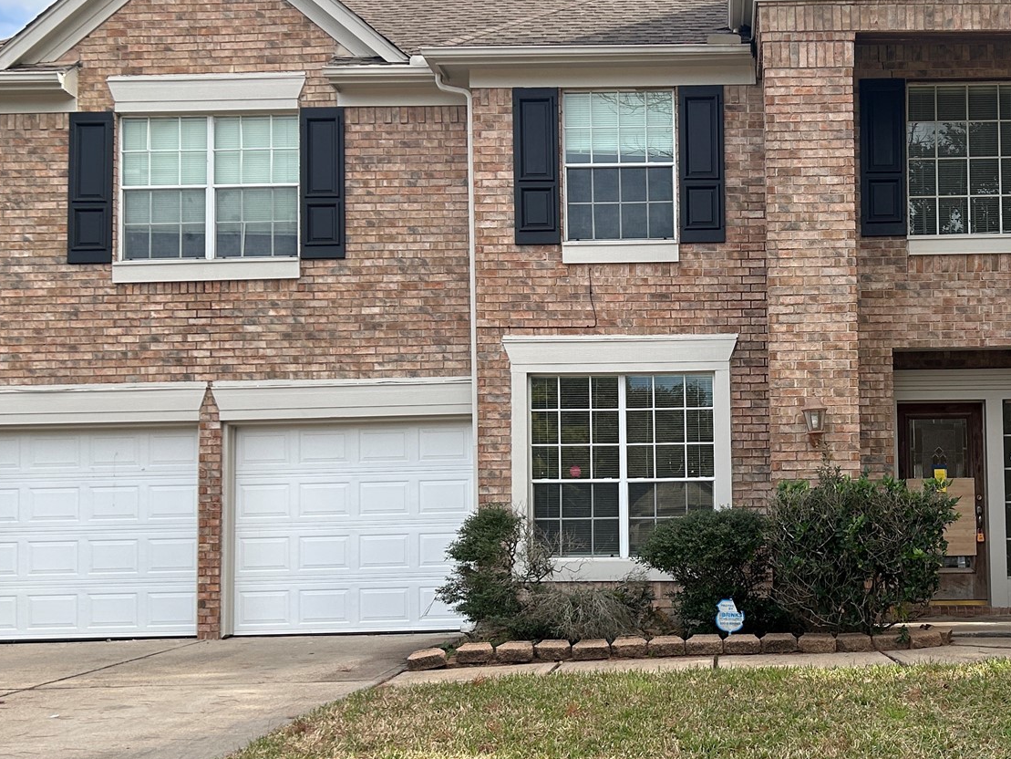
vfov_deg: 30.2
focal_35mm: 48
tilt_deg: +4.2
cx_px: 745
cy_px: 450
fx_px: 1402
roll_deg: +1.4
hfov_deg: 38.7
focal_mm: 5.7
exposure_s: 1/1344
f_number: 1.5
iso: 50
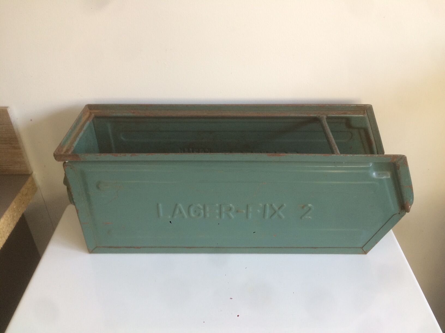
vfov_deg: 48.2
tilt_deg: -35.5
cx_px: 222
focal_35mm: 29
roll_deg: -0.9
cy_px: 166
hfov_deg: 61.7
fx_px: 373
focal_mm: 4.15
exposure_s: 1/33
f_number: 2.2
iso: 100
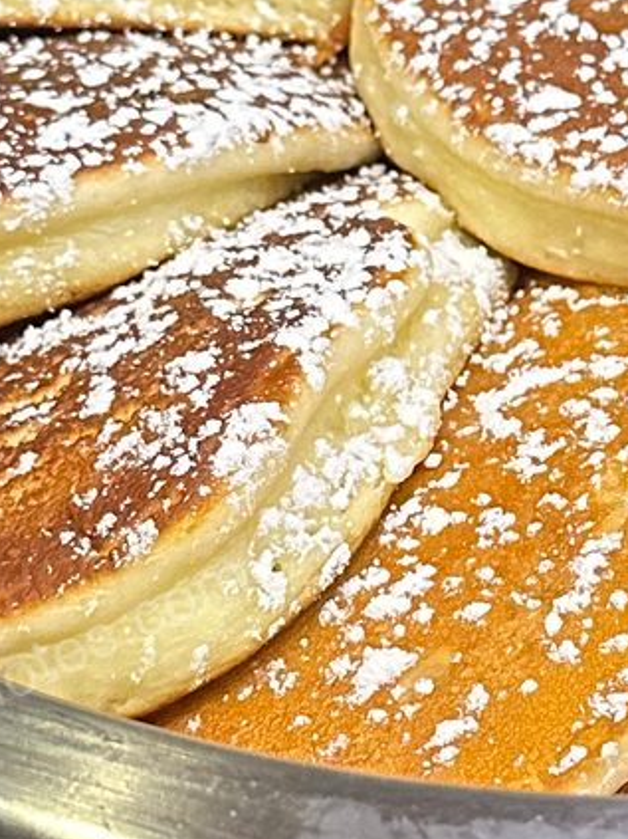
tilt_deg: -43.8
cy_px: 447
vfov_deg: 16.3
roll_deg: +2.5
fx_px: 2928
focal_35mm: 121
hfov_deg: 12.2
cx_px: 539
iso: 500
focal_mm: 6.86
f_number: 1.78
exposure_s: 1/60
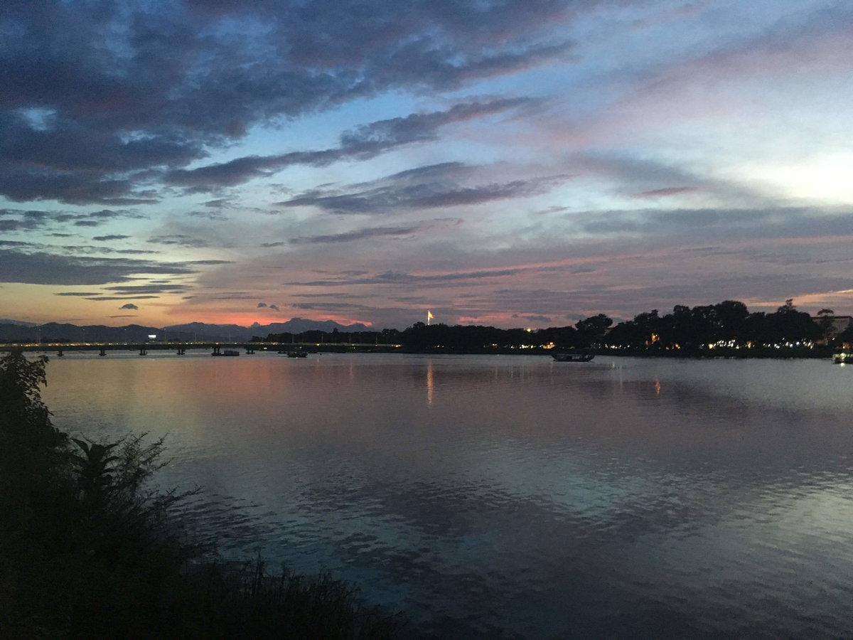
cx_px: 426
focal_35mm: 29
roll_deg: -0.3
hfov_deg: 61.7
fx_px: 715
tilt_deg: +2.3
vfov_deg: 48.2
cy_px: 320
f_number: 2.2
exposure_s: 1/17
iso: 400
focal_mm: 4.15
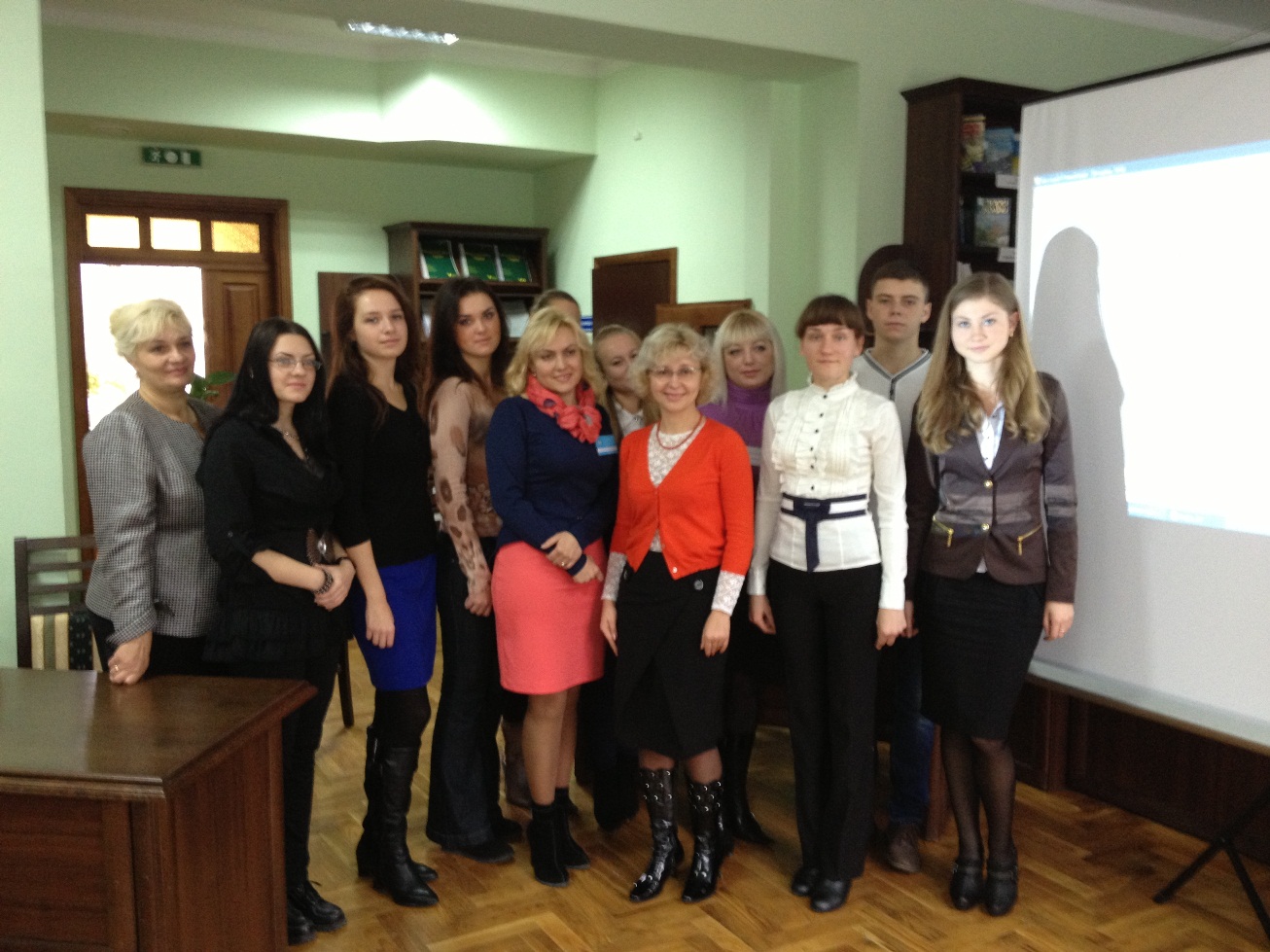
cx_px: 635
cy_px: 476
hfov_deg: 52.6
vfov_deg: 40.7
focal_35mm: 35
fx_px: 1284
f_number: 2.4
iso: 200
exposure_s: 1/20
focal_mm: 4.28
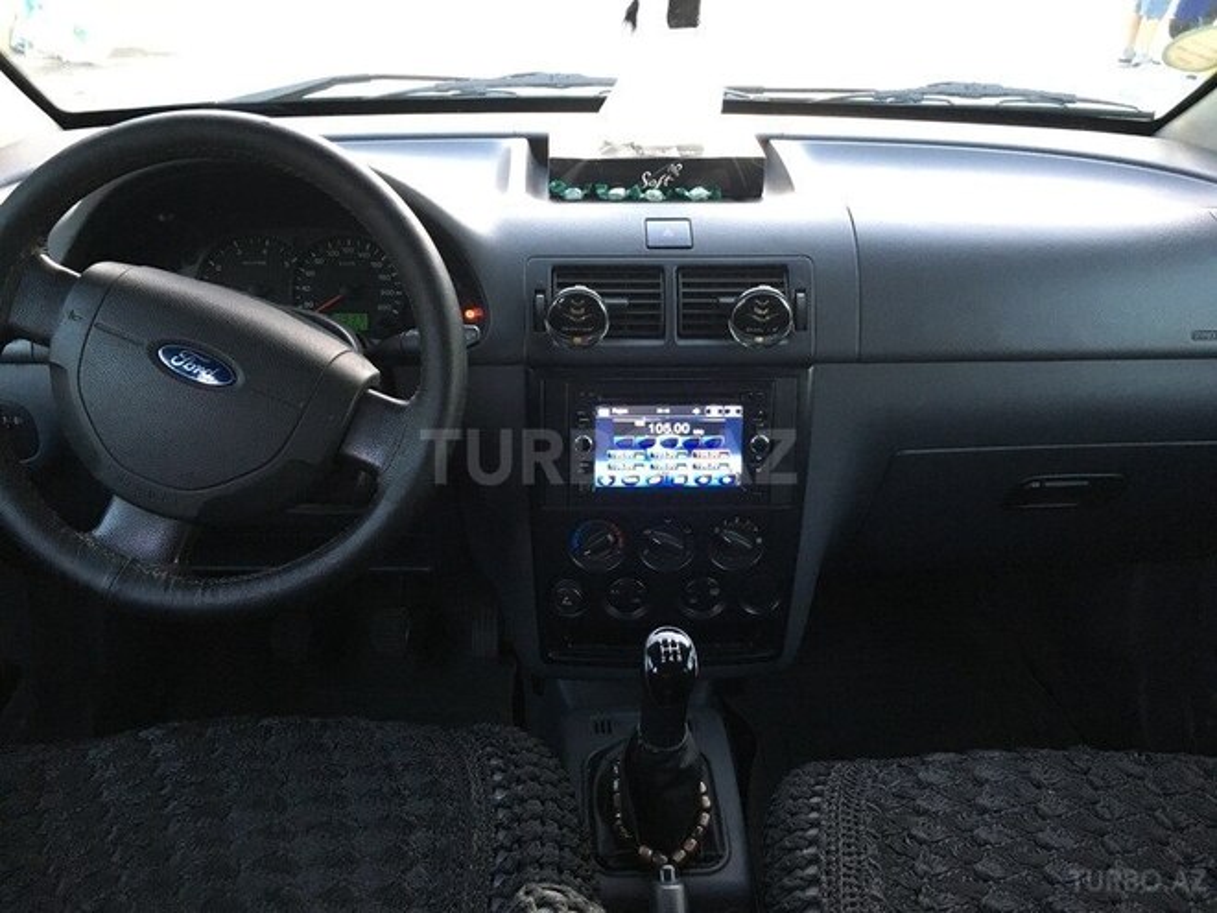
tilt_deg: -32.2
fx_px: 1020
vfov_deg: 48.2
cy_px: 456
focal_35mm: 29
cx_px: 608
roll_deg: -0.9
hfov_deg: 61.7
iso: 200
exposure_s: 1/20
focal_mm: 4.15
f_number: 2.2
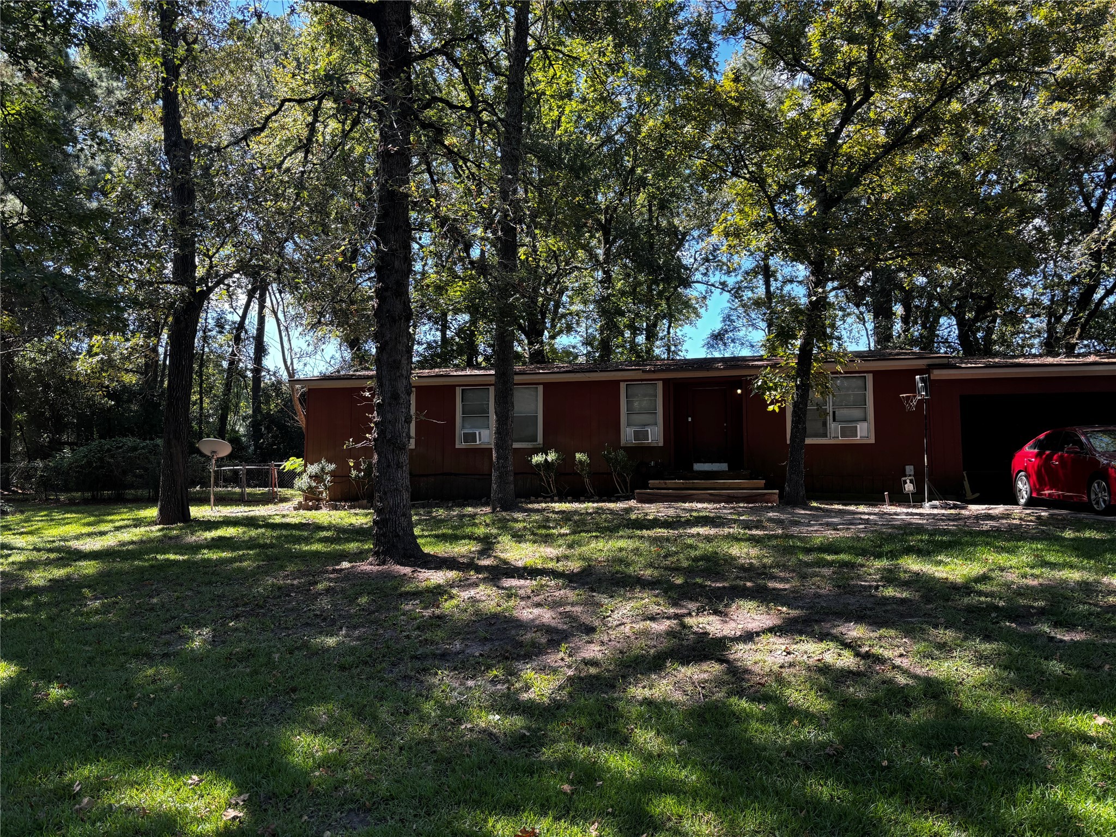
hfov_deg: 67.3
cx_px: 558
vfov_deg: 53.1
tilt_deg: +4.3
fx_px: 838
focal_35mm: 26
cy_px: 418
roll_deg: +0.9
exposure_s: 1/266
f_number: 1.6
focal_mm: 5.96
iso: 40
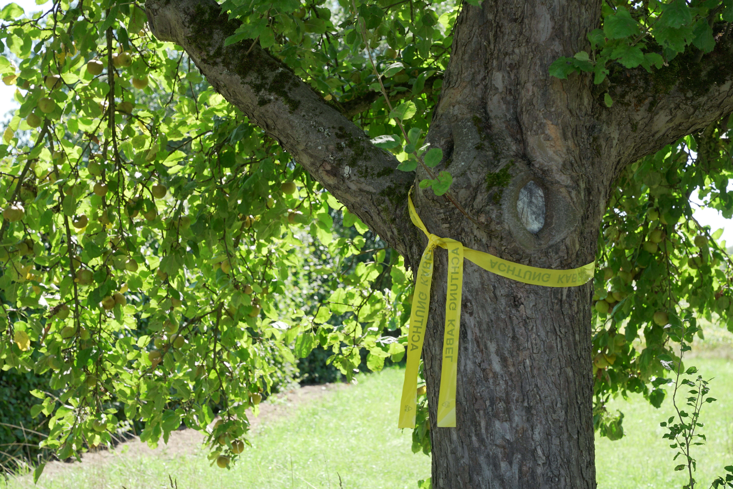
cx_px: 366
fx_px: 1425
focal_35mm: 70
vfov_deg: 19.5
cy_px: 244
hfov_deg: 28.8
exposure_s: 1/80
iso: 200
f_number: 8
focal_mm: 70
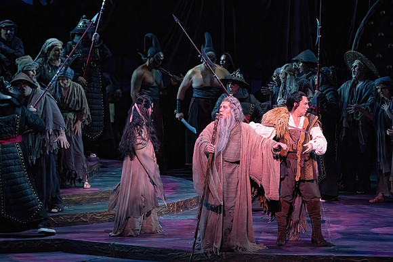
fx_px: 2184
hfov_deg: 10.3
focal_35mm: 200
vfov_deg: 6.9
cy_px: 131
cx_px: 196
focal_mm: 200
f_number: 10
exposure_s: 1/320
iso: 20000
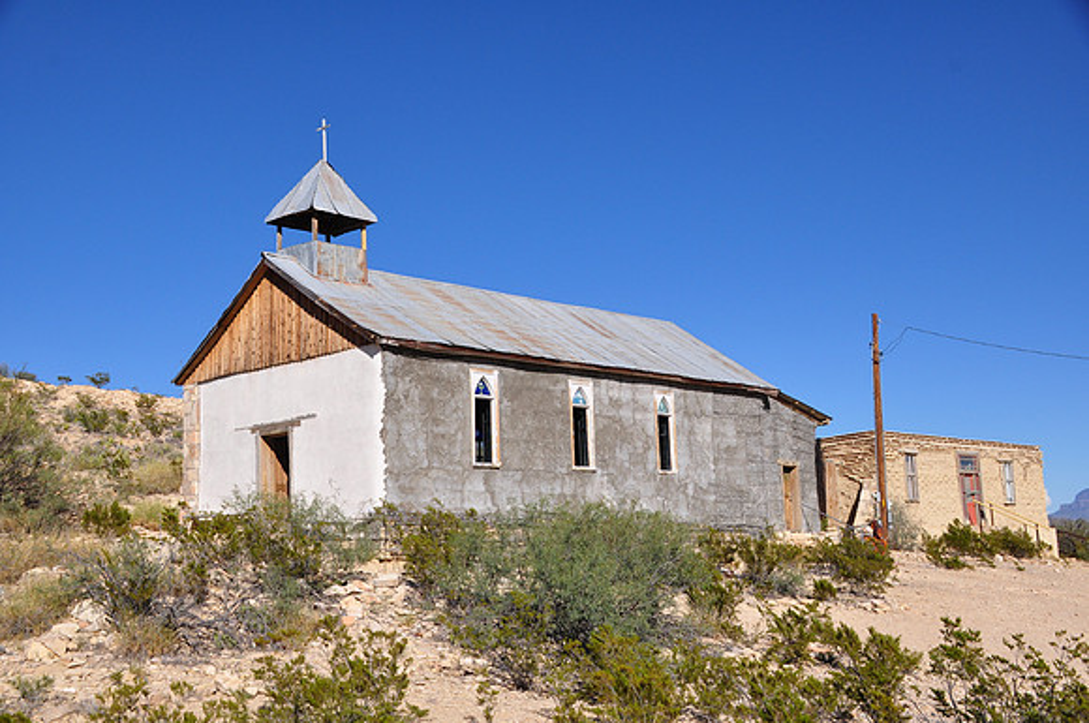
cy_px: 362
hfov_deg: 46.5
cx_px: 544
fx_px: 1269
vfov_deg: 31.8
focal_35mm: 42
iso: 200
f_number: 10
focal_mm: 28
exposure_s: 1/320
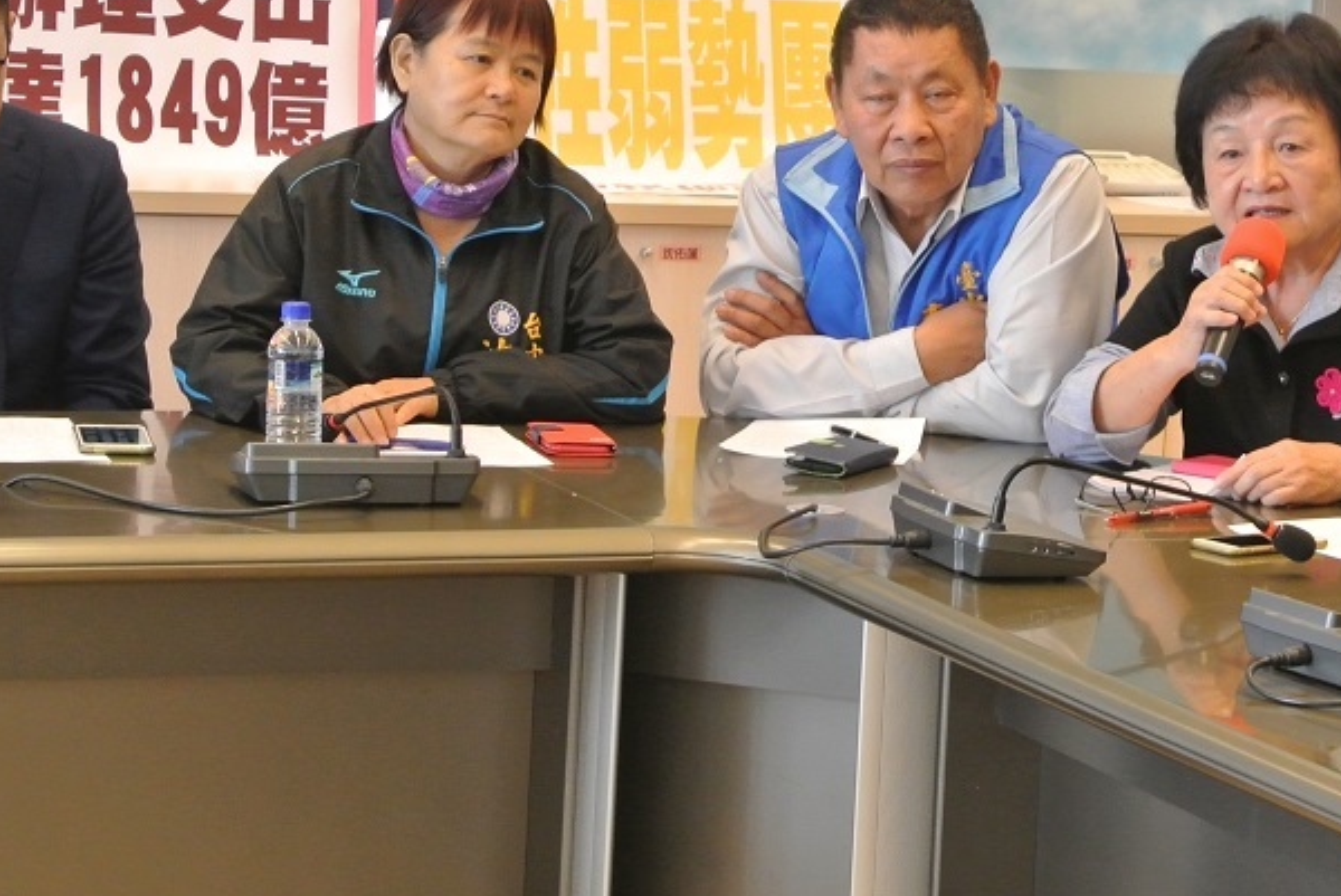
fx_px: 5032
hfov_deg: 15.1
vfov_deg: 10.2
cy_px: 435
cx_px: 1059
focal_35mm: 135
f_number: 5.6
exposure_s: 1/15
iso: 800
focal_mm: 30
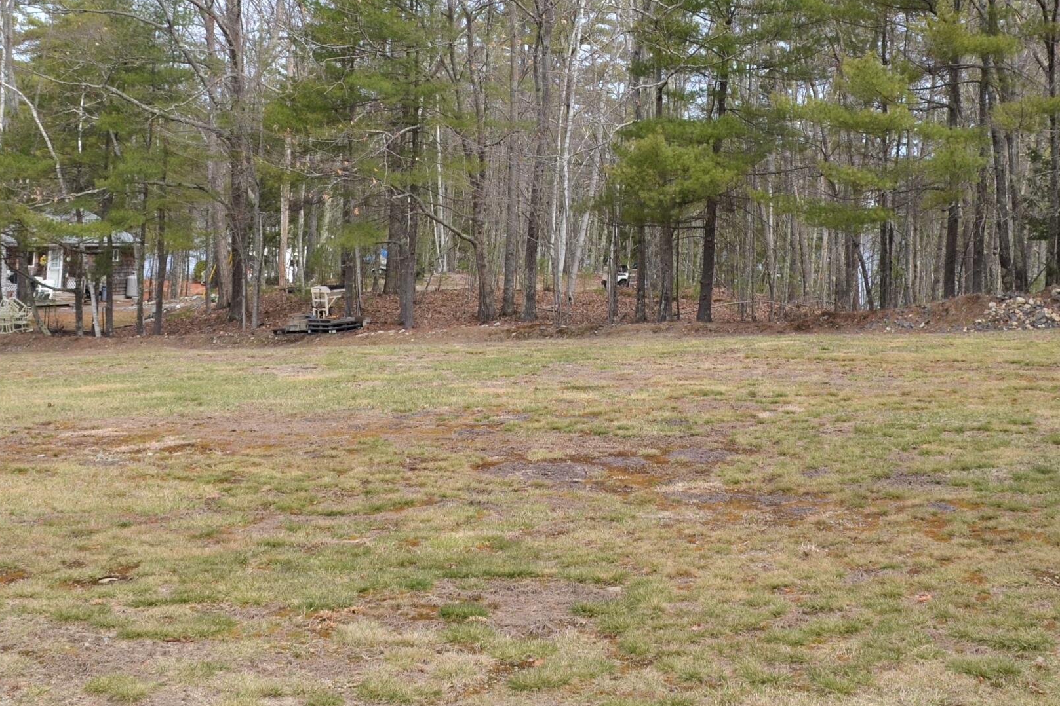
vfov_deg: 26.3
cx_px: 680
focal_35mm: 50
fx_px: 1472
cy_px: 103
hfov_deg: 39.3
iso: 100
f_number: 7.1
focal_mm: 18
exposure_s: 1/200
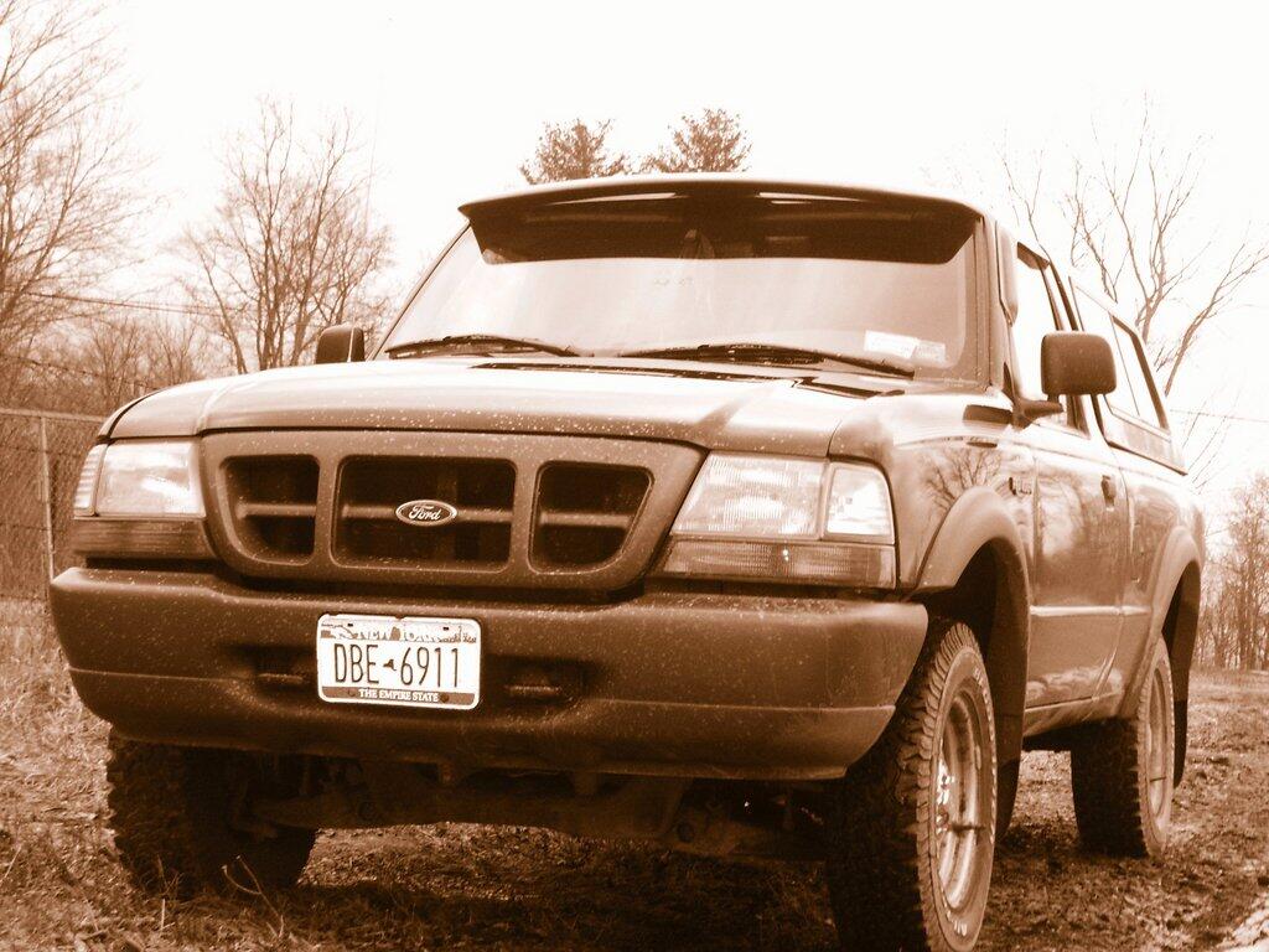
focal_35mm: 84
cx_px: 634
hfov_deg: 23.3
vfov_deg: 17.6
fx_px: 3079
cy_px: 476
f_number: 3.6
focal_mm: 16.74
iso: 200
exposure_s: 1/90
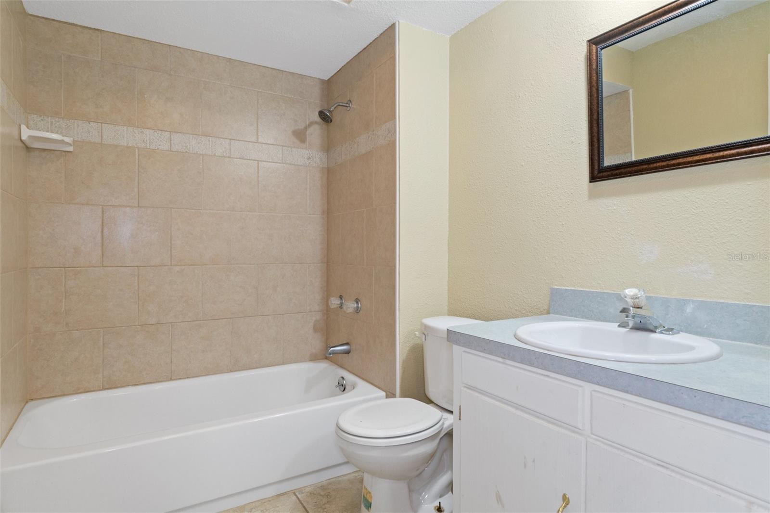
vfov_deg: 63.2
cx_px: 385
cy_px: 256
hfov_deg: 85.4
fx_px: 417
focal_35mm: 20
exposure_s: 1/1.25
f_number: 8
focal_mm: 13
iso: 640
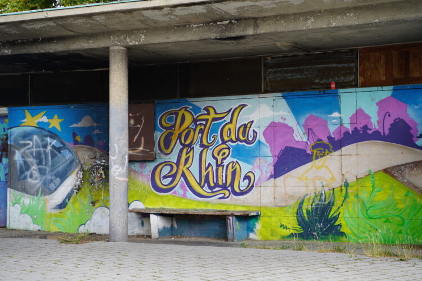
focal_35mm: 75
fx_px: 879
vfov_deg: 18.2
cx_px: 211
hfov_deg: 27.0
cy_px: 140
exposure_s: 1/80
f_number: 4.5
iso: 100
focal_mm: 75
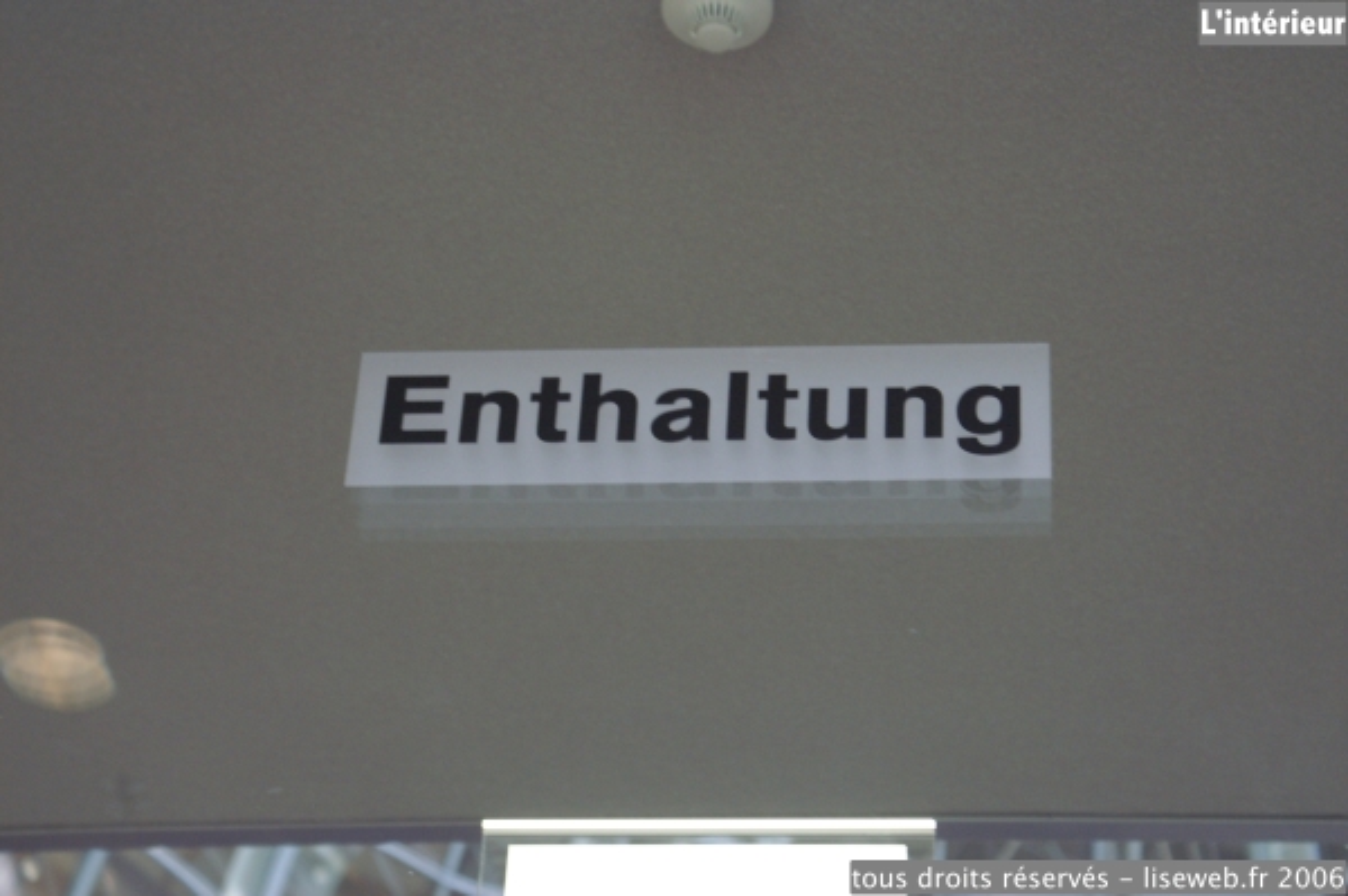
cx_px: 674
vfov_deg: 15.2
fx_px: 3367
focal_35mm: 90
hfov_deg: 22.6
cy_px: 448
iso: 800
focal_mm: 60
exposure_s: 1/15
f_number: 5.6
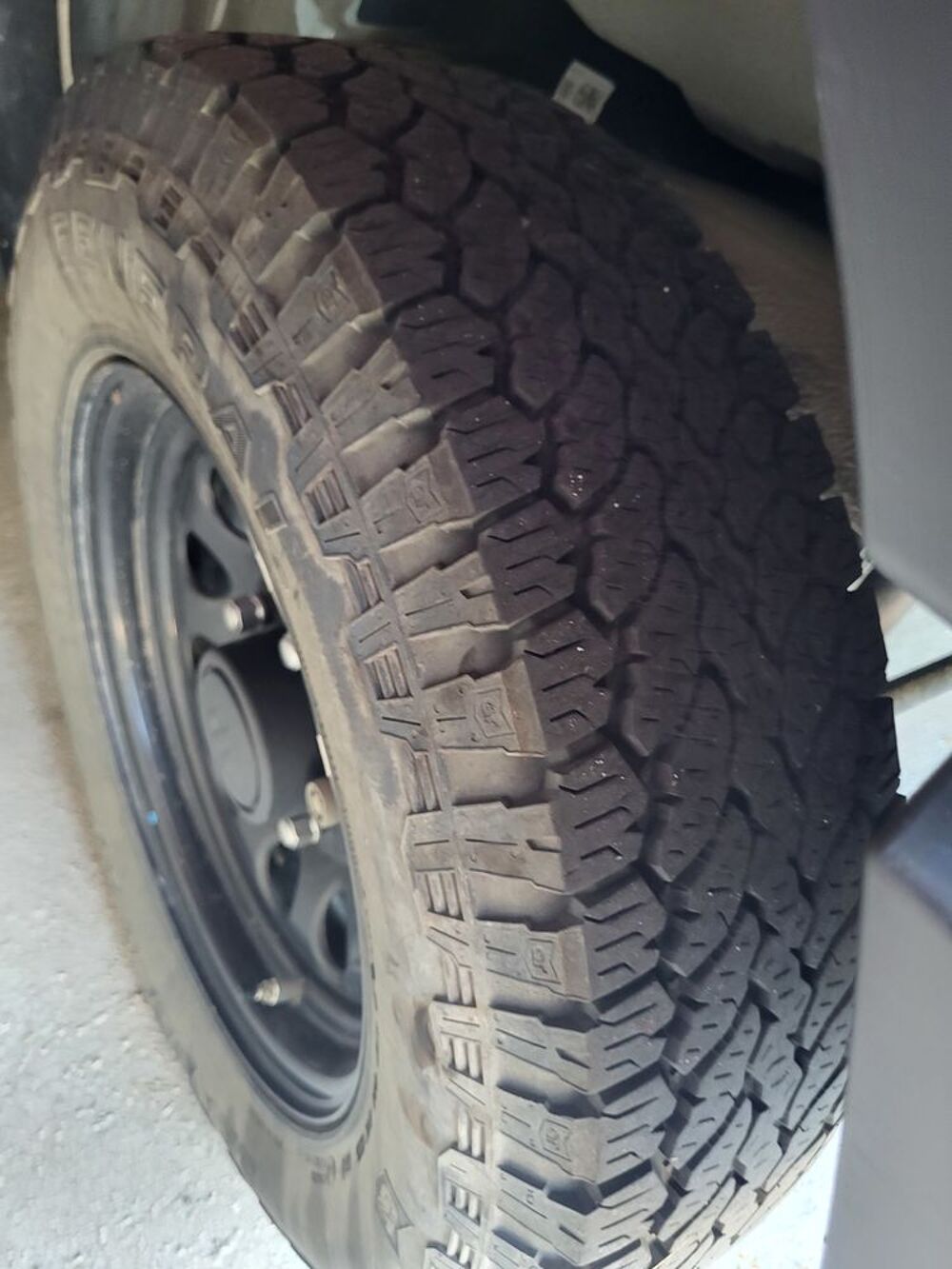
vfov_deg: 67.3
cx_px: 476
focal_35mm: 26
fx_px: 953
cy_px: 634
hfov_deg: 53.1
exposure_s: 1/50
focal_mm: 5.4
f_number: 1.8
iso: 400
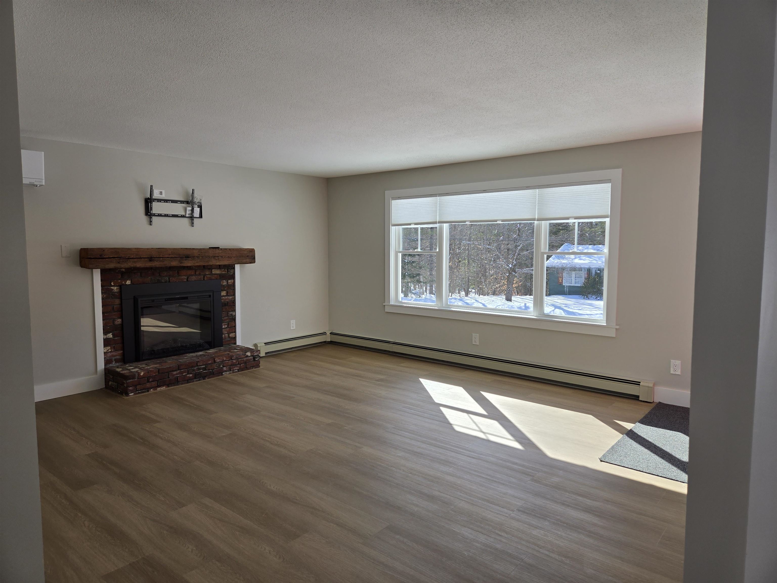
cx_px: 388
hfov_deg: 73.9
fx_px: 516
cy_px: 292
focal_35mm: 23
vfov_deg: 58.9
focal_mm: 5.4
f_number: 1.8
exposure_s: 1/550
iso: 25
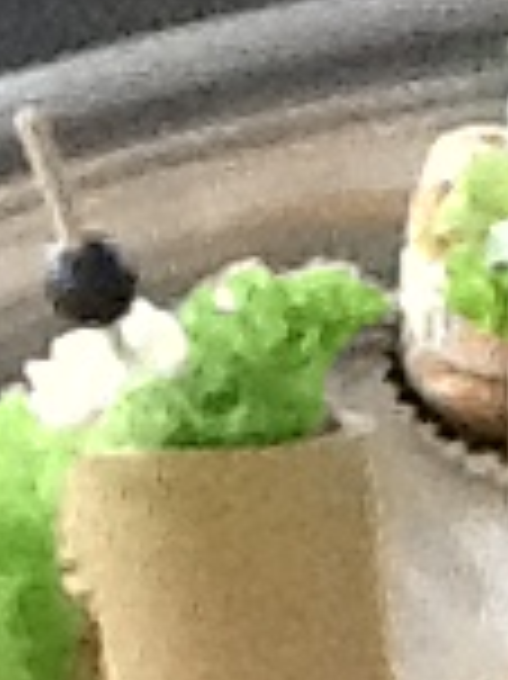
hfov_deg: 5.2
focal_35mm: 280
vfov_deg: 6.7
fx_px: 5487
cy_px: 1630
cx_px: 881
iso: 320
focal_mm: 2.03
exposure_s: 1/30
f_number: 2.4
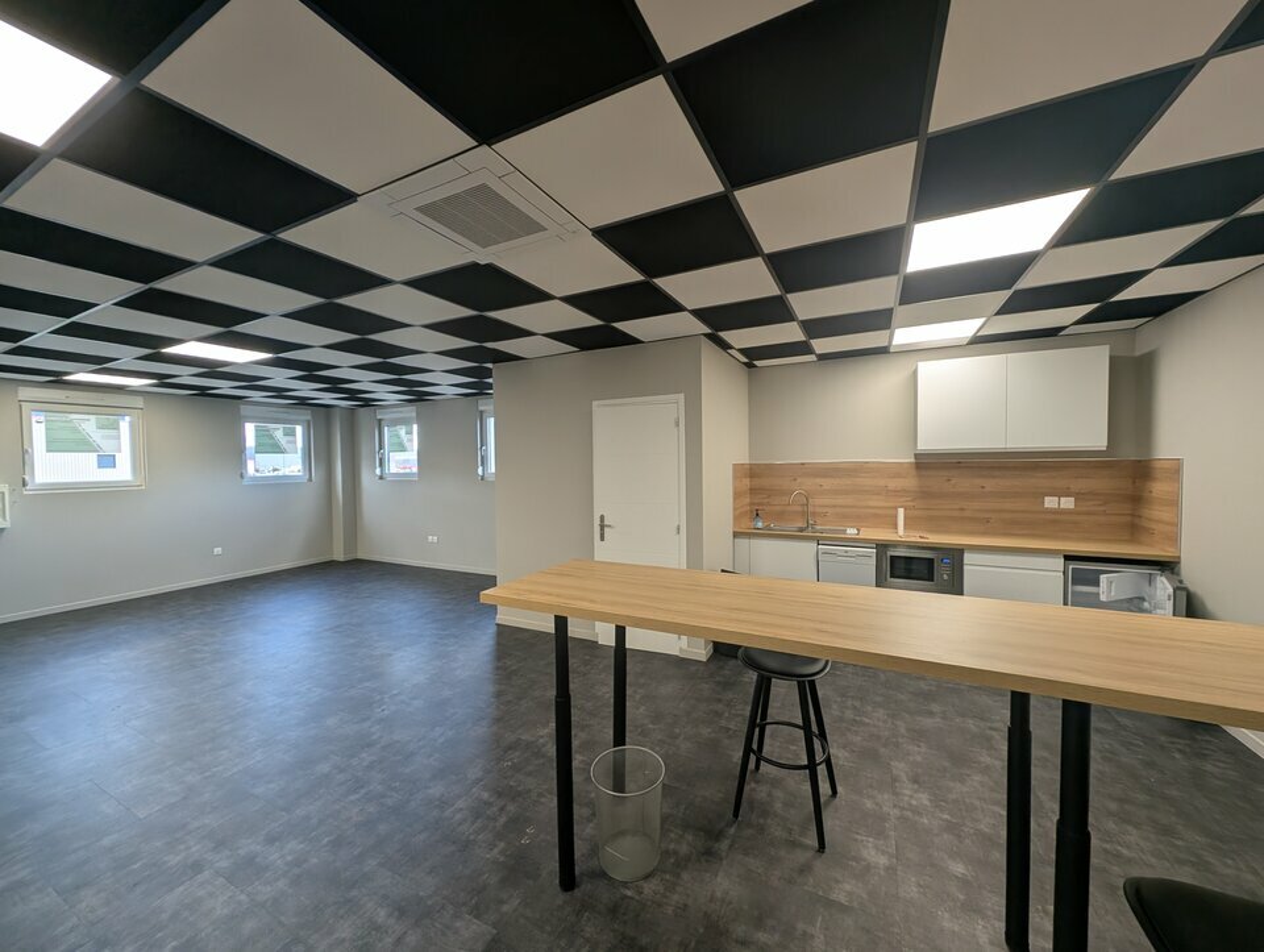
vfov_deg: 94.6
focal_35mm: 12
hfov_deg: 110.5
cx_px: 632
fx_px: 439
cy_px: 476
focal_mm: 2.23
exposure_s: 1/108
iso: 99
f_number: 1.95
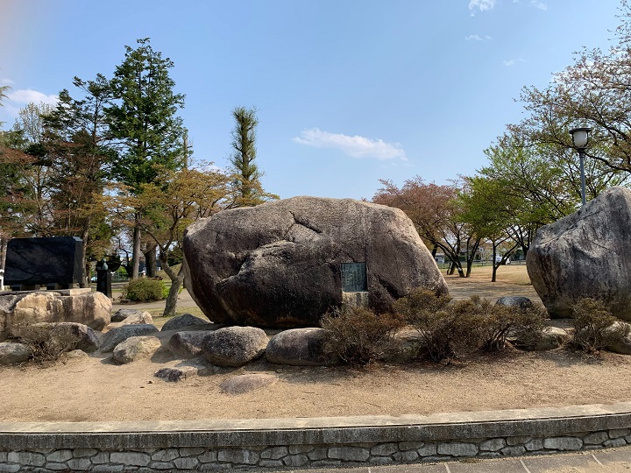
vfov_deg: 53.1
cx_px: 316
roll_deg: +1.2
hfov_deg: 67.3
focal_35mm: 26
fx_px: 474
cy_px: 236
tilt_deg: +4.2
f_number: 1.8
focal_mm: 4.25
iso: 25
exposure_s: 1/2208
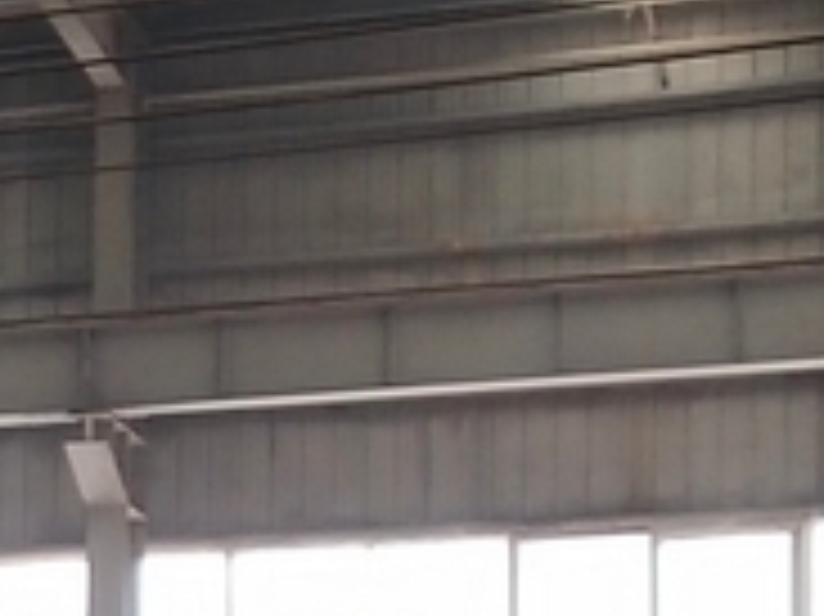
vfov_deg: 7.2
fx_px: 4686
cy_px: 1263
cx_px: -315
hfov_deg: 9.8
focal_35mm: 197
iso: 252
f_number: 1.8
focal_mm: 3.95
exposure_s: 1/50
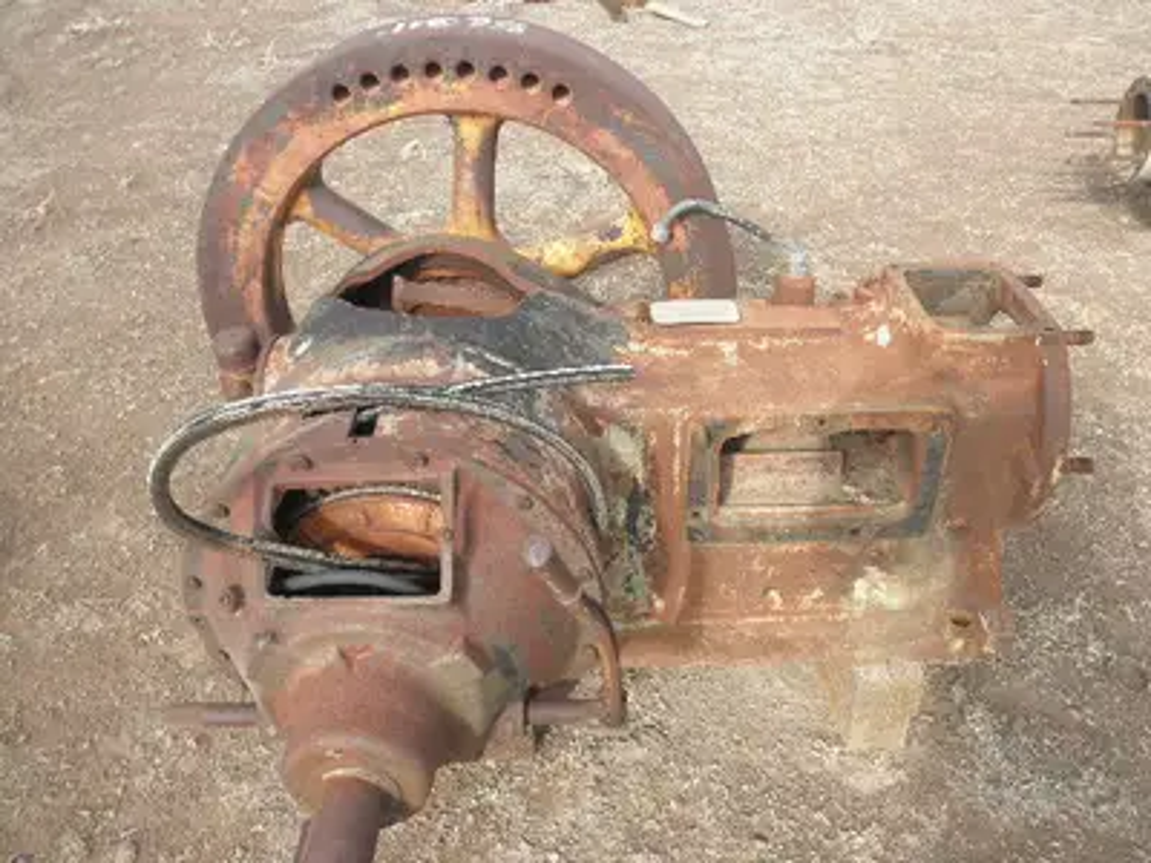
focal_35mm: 28
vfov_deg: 49.7
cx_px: 576
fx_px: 931
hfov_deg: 63.4
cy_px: 432
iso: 64
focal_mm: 5
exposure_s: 1/320
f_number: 3
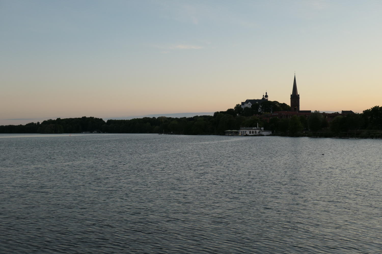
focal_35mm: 47
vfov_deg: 28.6
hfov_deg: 41.9
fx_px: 499
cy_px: 127
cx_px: 191
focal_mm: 17.1
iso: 200
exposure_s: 1/250
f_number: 4.1
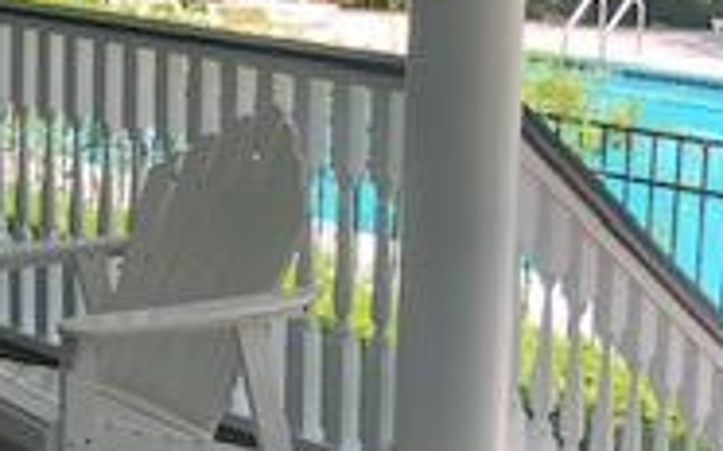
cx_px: -225
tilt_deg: -7.7
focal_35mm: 102
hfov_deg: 18.9
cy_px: 66
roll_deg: +0.8
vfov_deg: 12.7
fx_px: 2009
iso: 20
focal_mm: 3.99
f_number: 1.8
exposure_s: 1/306
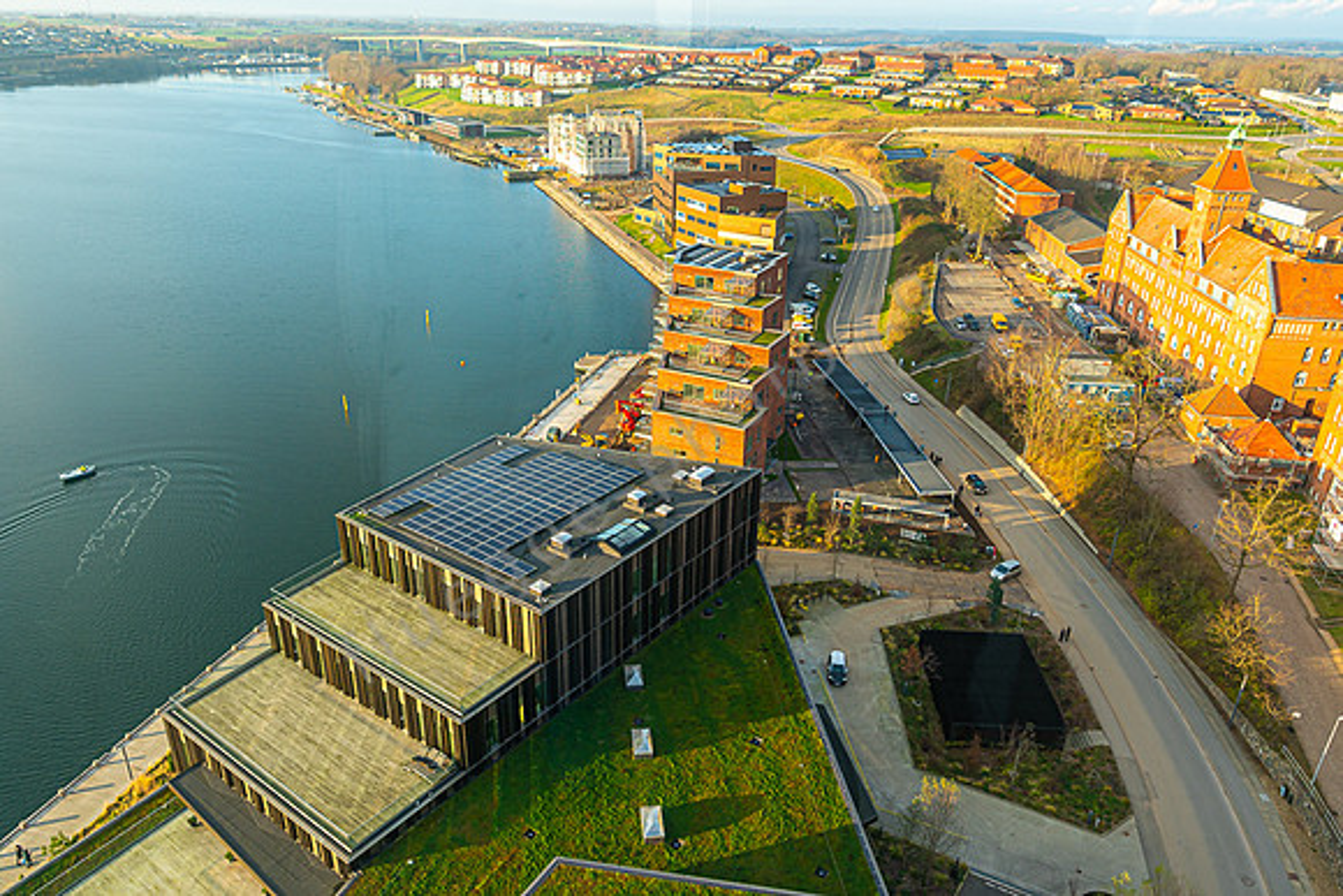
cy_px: 448
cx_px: 672
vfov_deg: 53.2
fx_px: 896
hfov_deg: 73.7
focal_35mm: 24
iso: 160
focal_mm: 16
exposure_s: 1/500
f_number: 2.8
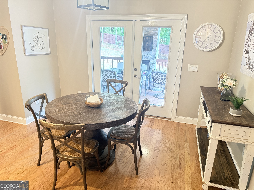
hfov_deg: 71.6
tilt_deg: -15.9
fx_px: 176
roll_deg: -1.3
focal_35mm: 24
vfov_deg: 56.8
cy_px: 95
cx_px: 127
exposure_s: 1/60
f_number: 1.78
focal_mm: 6.76
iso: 640
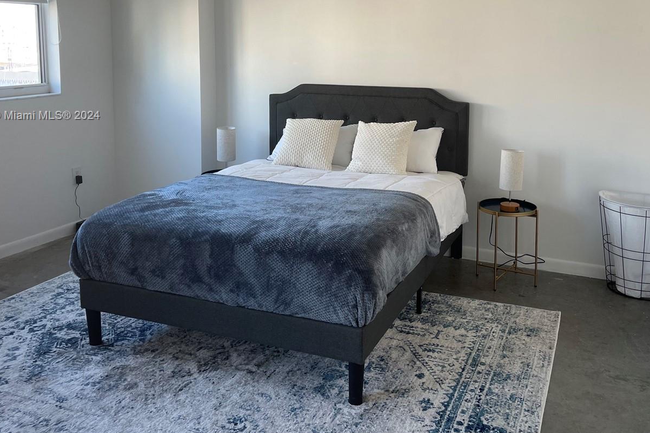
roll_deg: -0.5
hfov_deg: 53.0
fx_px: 650
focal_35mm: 36
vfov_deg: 36.1
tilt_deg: -6.9
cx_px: 360
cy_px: 116
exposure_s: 1/120
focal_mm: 4.2
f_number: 1.6
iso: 50
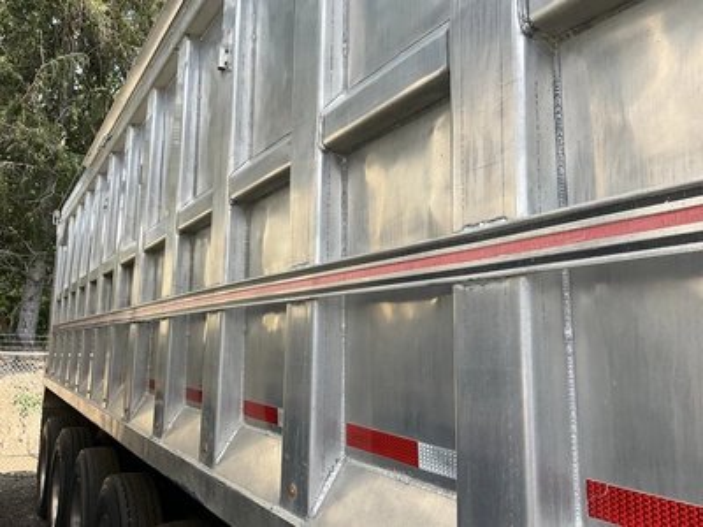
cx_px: 352
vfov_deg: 48.2
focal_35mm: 29
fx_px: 589
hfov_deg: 61.7
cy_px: 264
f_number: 1.8
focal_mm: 3
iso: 25
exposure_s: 1/562
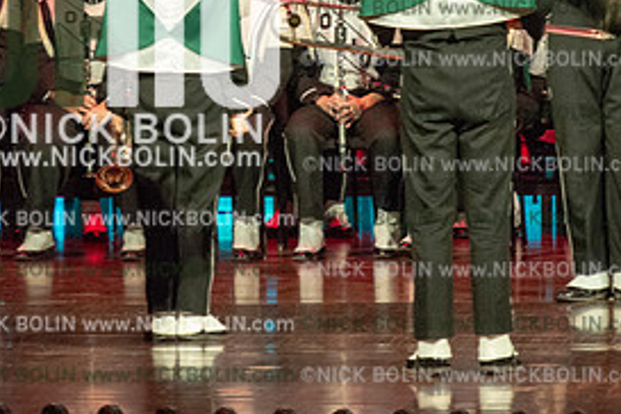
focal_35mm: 488
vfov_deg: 2.8
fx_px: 8417
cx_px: 118
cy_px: 59
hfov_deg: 4.2
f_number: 5.6
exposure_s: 1/320
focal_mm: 230
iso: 8000
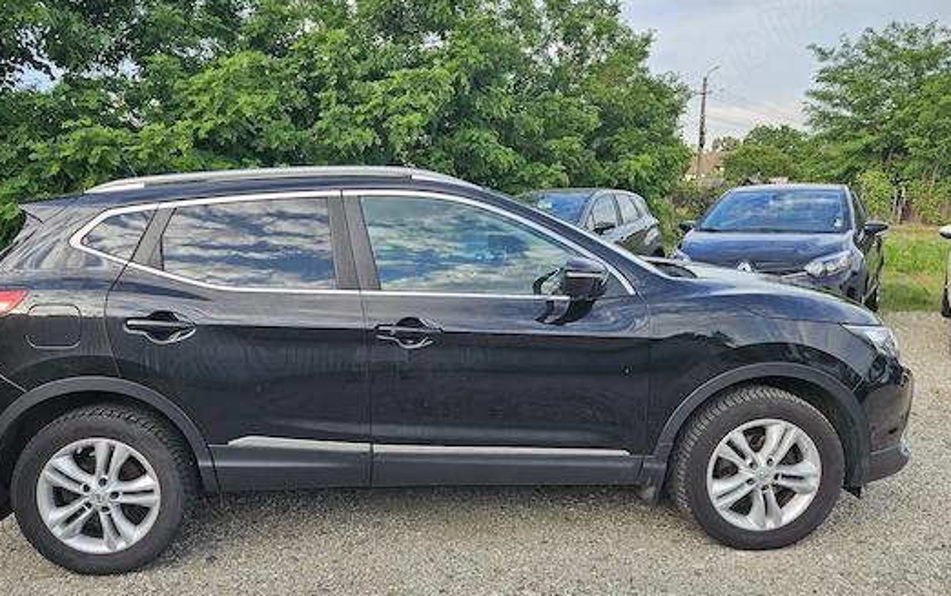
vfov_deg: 44.6
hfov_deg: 66.1
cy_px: 321
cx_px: 408
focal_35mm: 28
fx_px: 726
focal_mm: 5.4
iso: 40
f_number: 1.8
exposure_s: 1/475
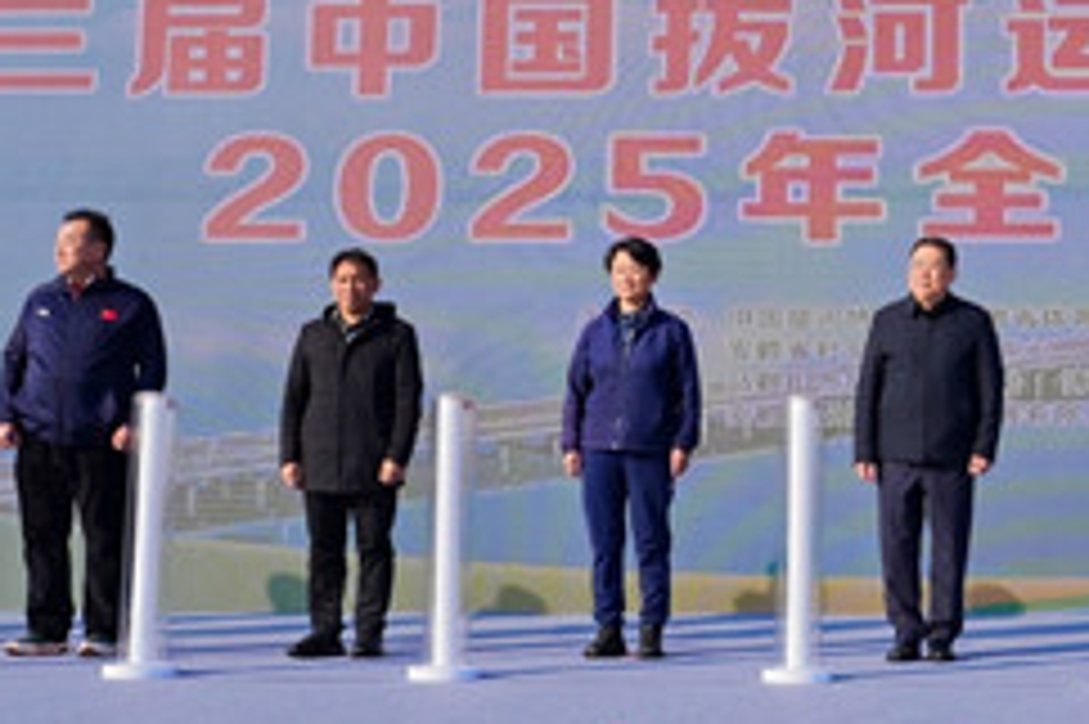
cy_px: 283
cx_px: 1134
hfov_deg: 28.3
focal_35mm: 66
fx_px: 1995
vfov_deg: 20.6
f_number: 8
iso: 100
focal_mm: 20
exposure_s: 1/250
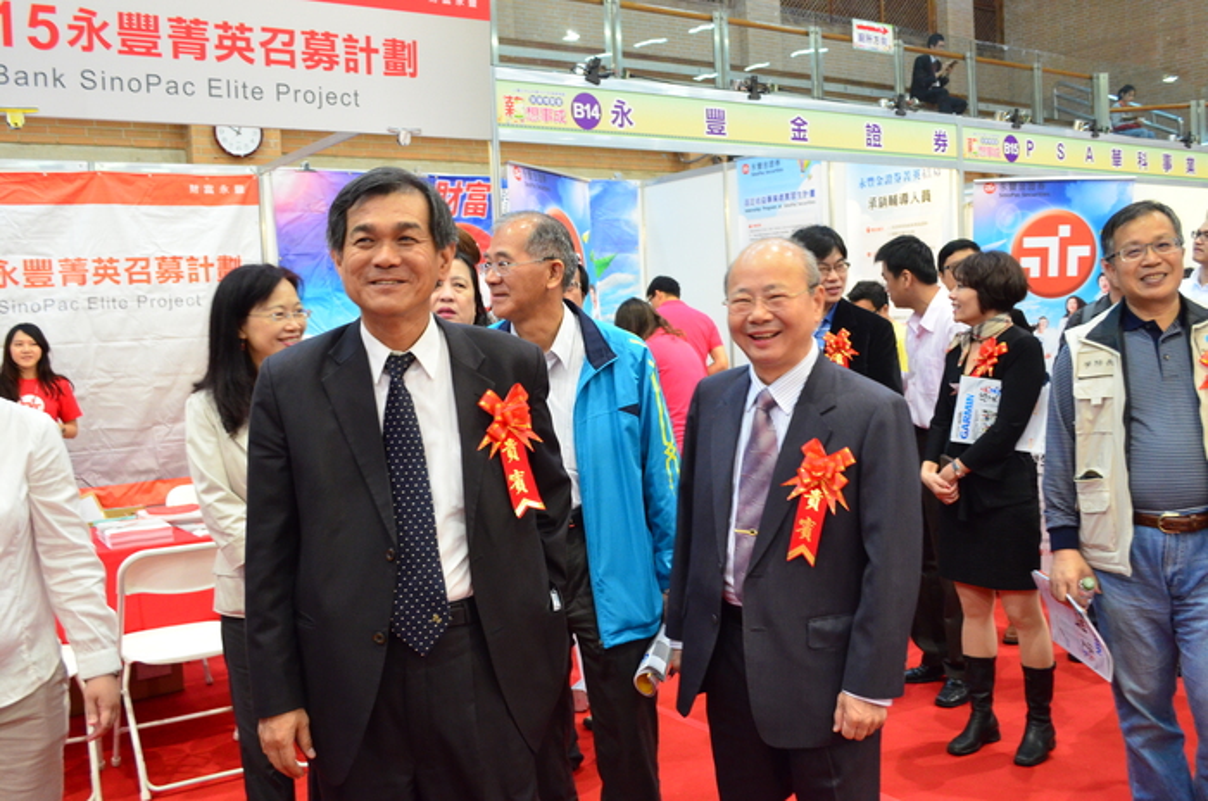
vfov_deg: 39.8
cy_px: 400
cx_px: 604
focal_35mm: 33
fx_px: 1105
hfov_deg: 57.3
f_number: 5
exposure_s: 1/60
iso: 2500
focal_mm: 22
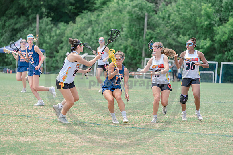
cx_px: 116
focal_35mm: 200
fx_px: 1295
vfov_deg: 6.9
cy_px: 78
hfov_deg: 10.3
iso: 400
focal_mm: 200
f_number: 4.5
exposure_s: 1/1250
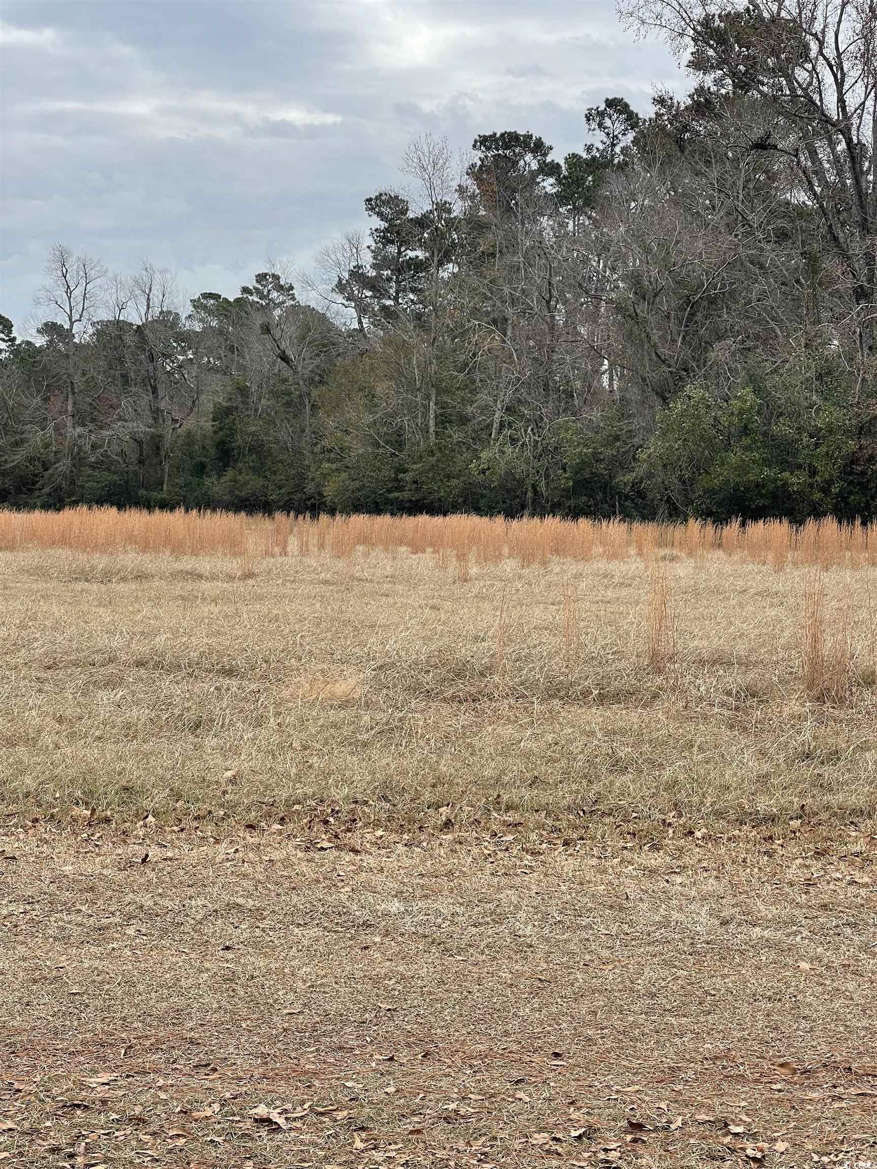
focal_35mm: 64
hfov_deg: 22.9
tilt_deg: -1.9
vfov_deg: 30.3
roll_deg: +0.1
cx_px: 438
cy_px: 584
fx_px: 2162
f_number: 2.2
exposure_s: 1/461
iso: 20
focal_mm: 7.5
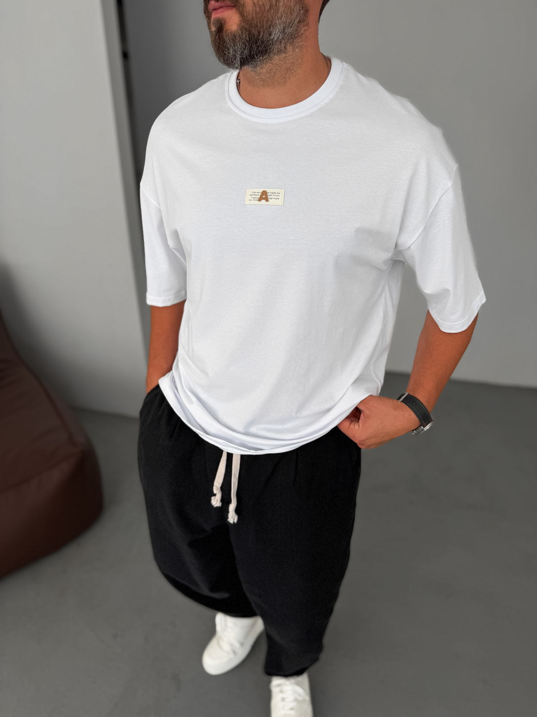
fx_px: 496
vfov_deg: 71.6
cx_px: 268
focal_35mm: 24
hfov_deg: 56.8
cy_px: 358
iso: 64
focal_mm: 6.76
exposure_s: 1/150
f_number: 1.8
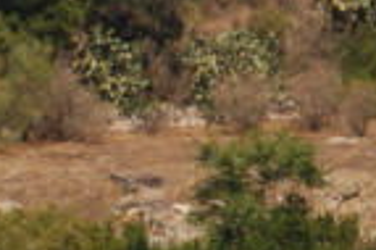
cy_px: -264
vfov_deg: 0.9
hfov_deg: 1.4
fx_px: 15753
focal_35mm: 1510
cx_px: 479
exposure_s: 1/250
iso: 250
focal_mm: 240
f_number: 16
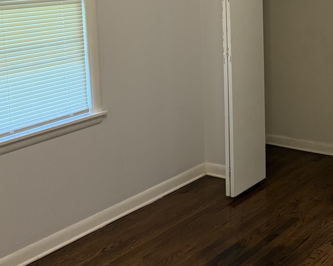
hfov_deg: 30.5
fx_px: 562
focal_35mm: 57
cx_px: 337
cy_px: 33
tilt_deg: -4.8
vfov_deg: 25.9
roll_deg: +0.5
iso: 320
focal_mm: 6.76
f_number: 1.78
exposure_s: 1/60
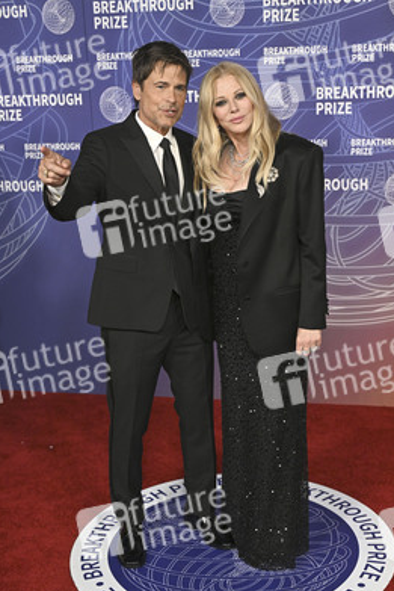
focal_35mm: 45
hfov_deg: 29.9
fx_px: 738
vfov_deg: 43.6
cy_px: 298
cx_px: 198
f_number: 4
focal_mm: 44
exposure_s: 1/320
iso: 2000
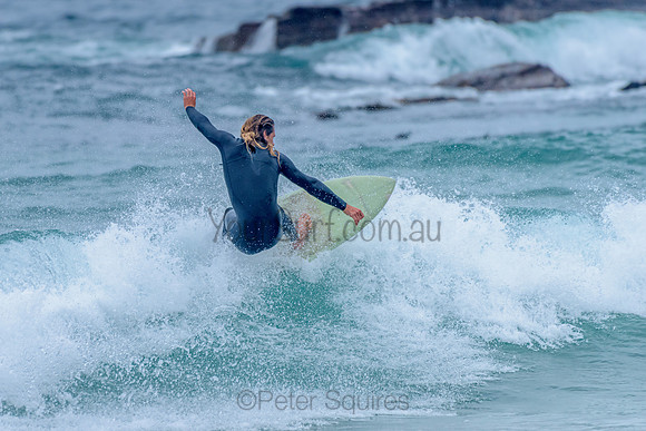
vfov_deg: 2.2
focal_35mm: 628
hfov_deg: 3.3
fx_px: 11267
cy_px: 171
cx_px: 245
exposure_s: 1/2000
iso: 800
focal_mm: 500
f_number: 5.6
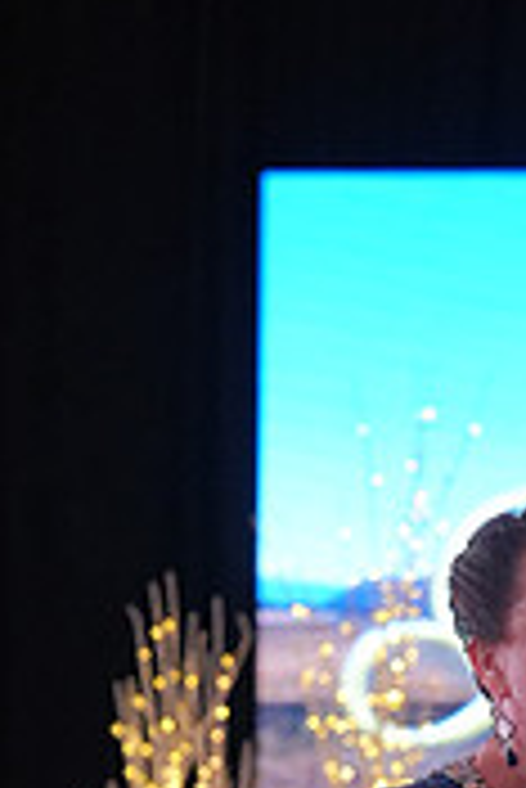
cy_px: 1112
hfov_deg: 4.3
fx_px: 7043
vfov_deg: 6.3
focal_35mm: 322
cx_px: 789
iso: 1600
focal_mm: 97
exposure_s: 1/400
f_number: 4
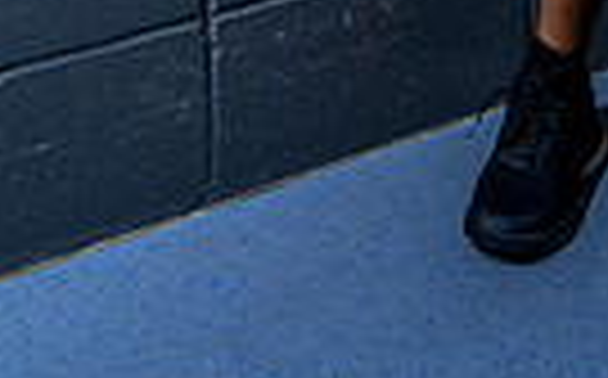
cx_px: 383
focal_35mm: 85
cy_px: -572
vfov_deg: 11.9
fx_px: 1407
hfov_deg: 24.3
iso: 100
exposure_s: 1/125
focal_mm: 25
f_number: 8
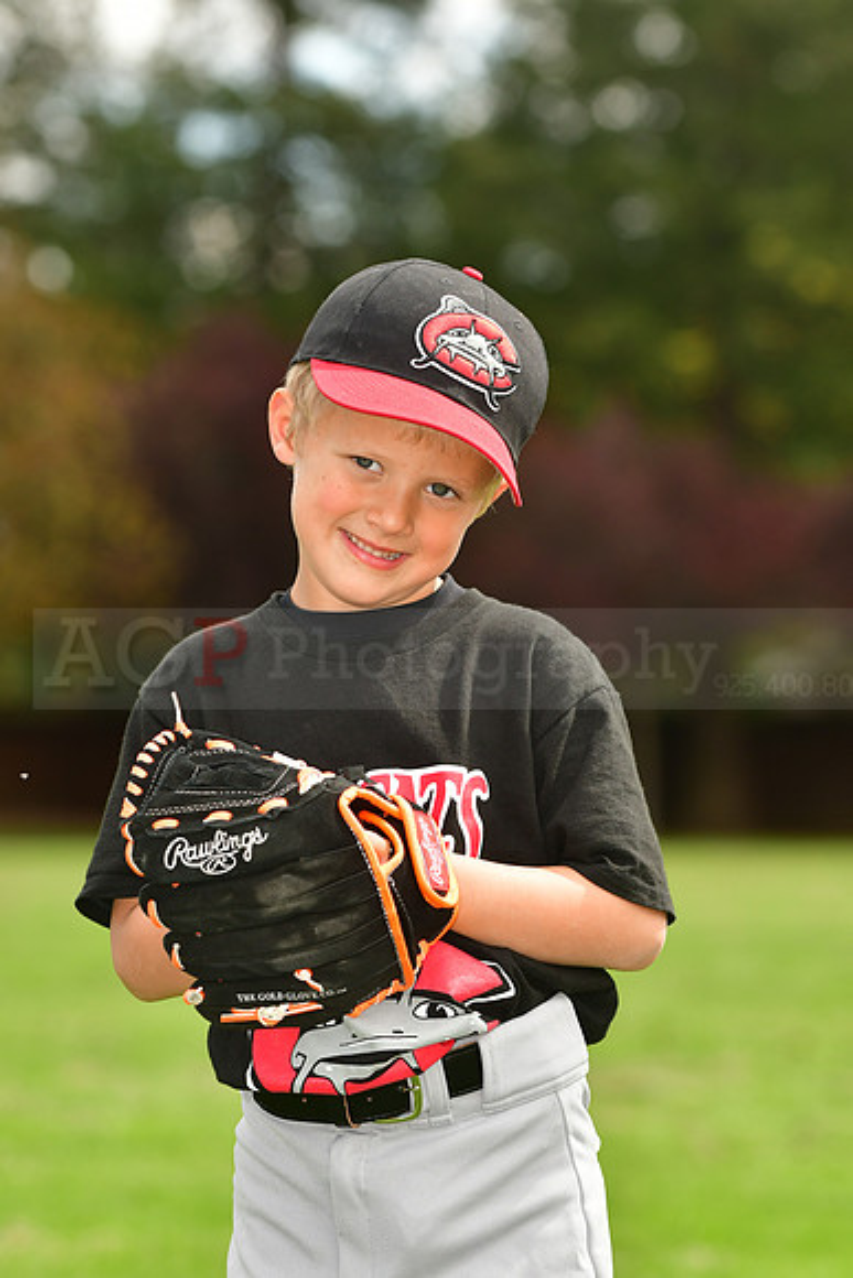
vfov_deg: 9.8
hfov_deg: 6.5
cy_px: 639
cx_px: 426
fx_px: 7459
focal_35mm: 210
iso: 200
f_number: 5
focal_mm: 140
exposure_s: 1/500
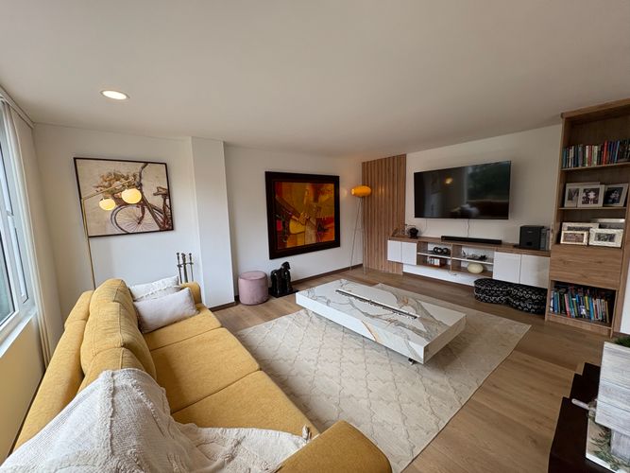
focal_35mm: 14
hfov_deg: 102.1
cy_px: 236
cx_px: 315
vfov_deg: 85.7
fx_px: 255
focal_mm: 2.22
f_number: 2.2
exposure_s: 1/99
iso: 50
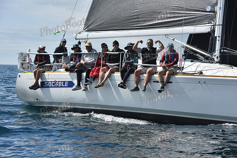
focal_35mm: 135
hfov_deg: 15.2
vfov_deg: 10.2
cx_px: 118
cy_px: 79
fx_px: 889
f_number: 10
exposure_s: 1/800
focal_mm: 135
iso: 250
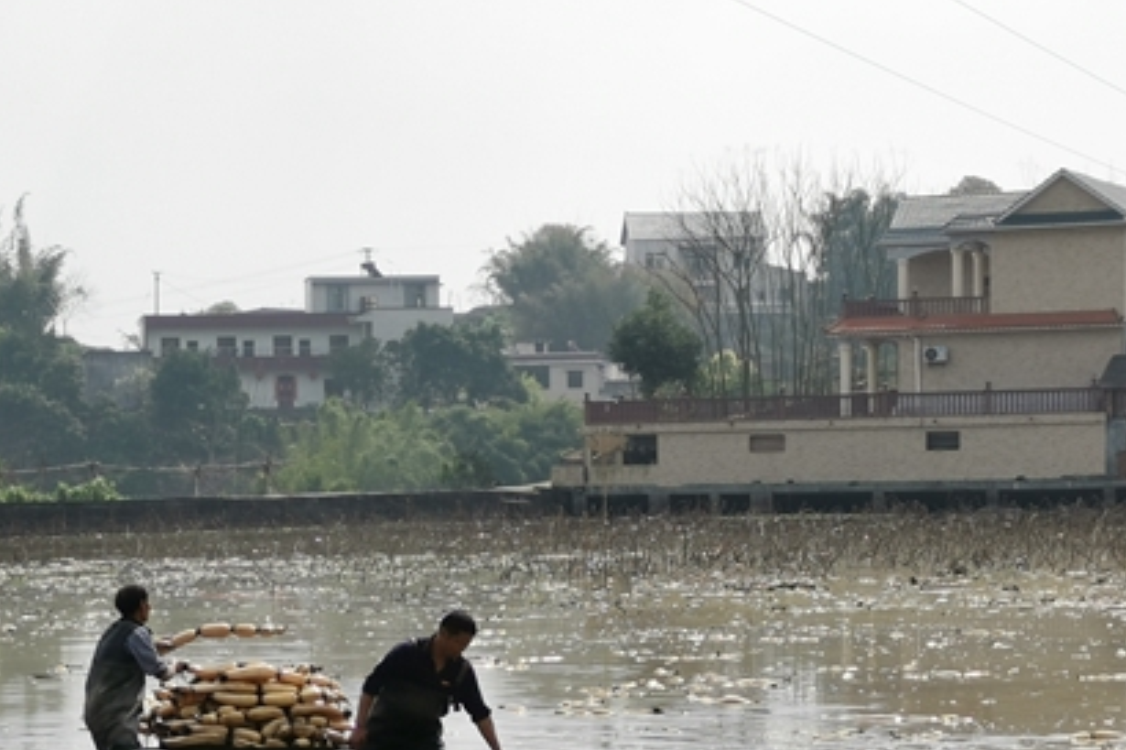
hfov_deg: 17.4
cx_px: 288
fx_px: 3658
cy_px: 615
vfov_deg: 11.7
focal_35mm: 117
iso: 50
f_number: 1.8
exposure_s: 1/2410
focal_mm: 5.58
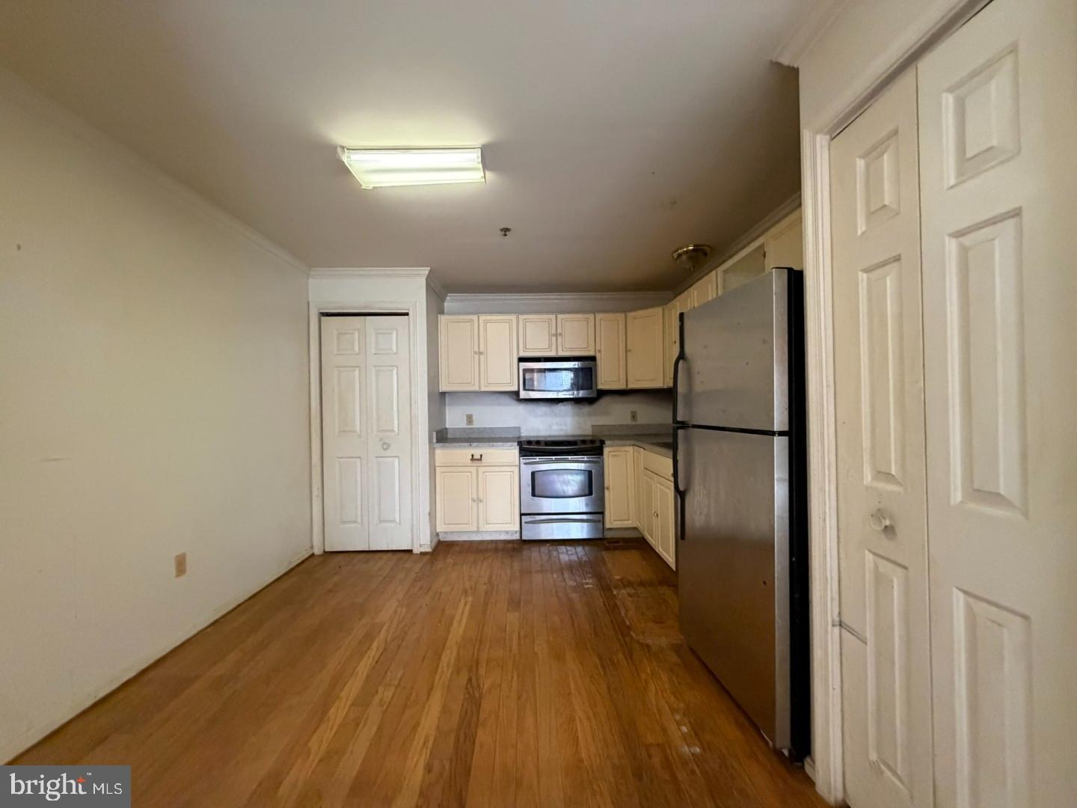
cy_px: 404
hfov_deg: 102.1
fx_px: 436
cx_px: 538
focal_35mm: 14
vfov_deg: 85.7
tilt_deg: +1.5
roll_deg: +0.9
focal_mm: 2.22
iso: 640
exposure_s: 1/60
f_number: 2.2
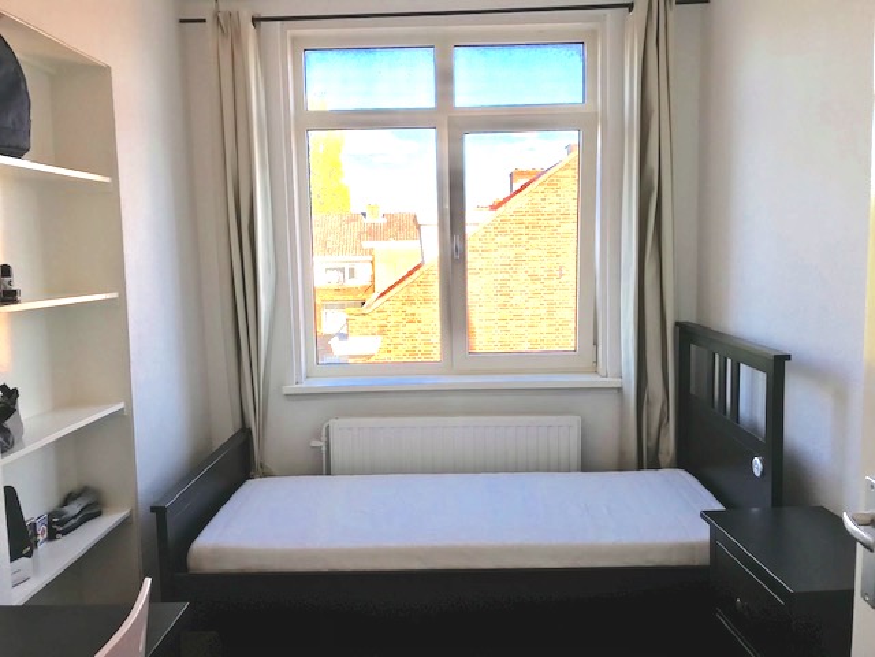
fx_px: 708
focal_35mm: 28
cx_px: 438
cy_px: 328
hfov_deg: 63.4
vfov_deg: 49.7
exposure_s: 1/348
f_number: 1.8
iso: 20
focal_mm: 3.99
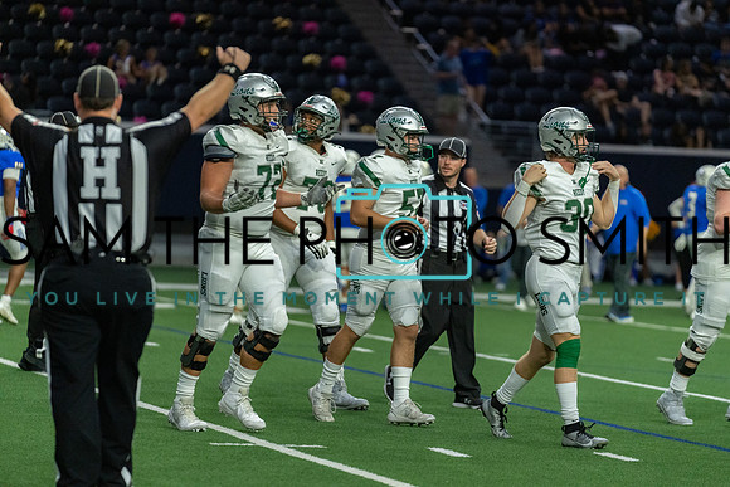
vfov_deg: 6.9
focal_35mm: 200
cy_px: 244
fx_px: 4056
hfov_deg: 10.3
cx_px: 365
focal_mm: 200
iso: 4000
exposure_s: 1/1250
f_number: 2.8
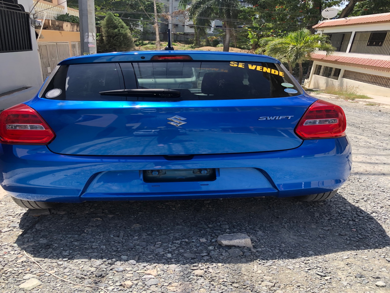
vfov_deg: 49.7
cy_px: 146
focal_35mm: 28
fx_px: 315
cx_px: 195
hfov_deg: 63.4
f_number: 1.8
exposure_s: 1/676
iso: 20
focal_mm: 3.99
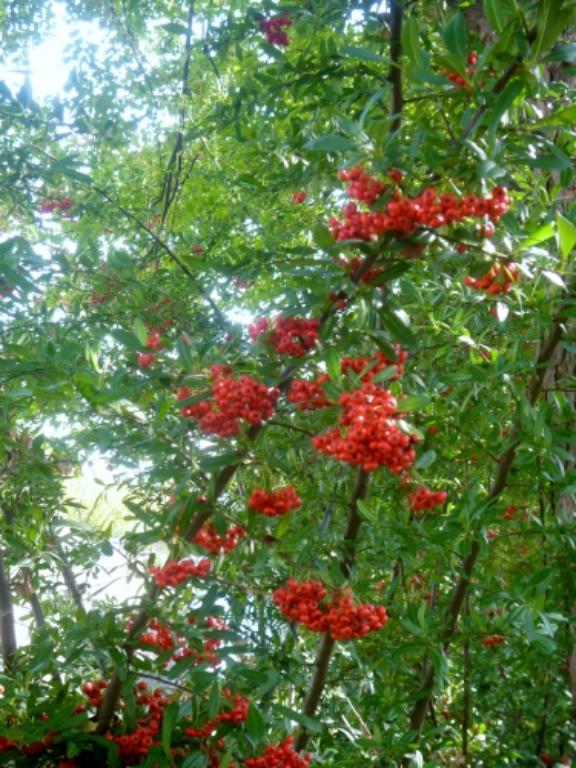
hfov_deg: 22.3
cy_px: 384
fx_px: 1464
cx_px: 288
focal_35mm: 66
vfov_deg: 29.4
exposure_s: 1/80
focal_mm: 11.7
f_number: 4.1
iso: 250
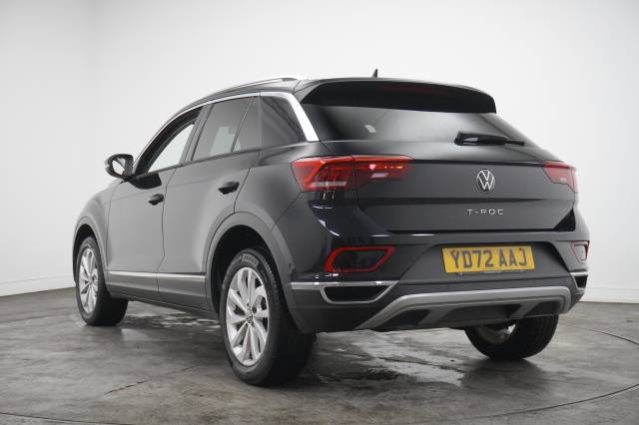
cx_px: 320
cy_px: 212
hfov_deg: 37.9
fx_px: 931
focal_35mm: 52
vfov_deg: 25.7
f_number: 5.6
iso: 4000
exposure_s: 1/200
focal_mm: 35
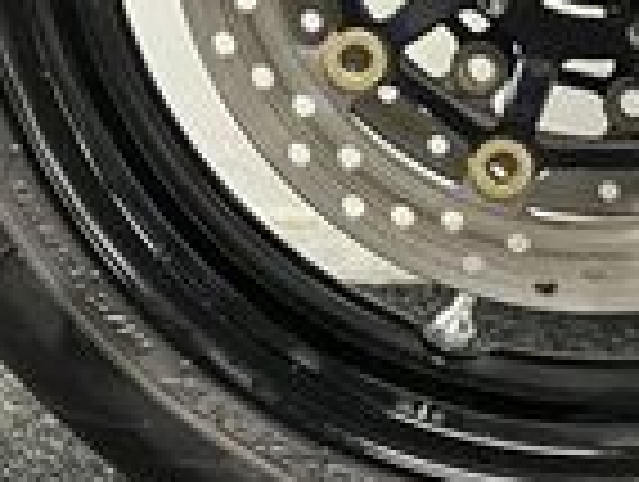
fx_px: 2163
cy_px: -144
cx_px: 648
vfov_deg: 12.3
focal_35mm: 117
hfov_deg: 16.4
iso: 400
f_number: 1.6
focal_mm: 5.1
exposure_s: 1/33
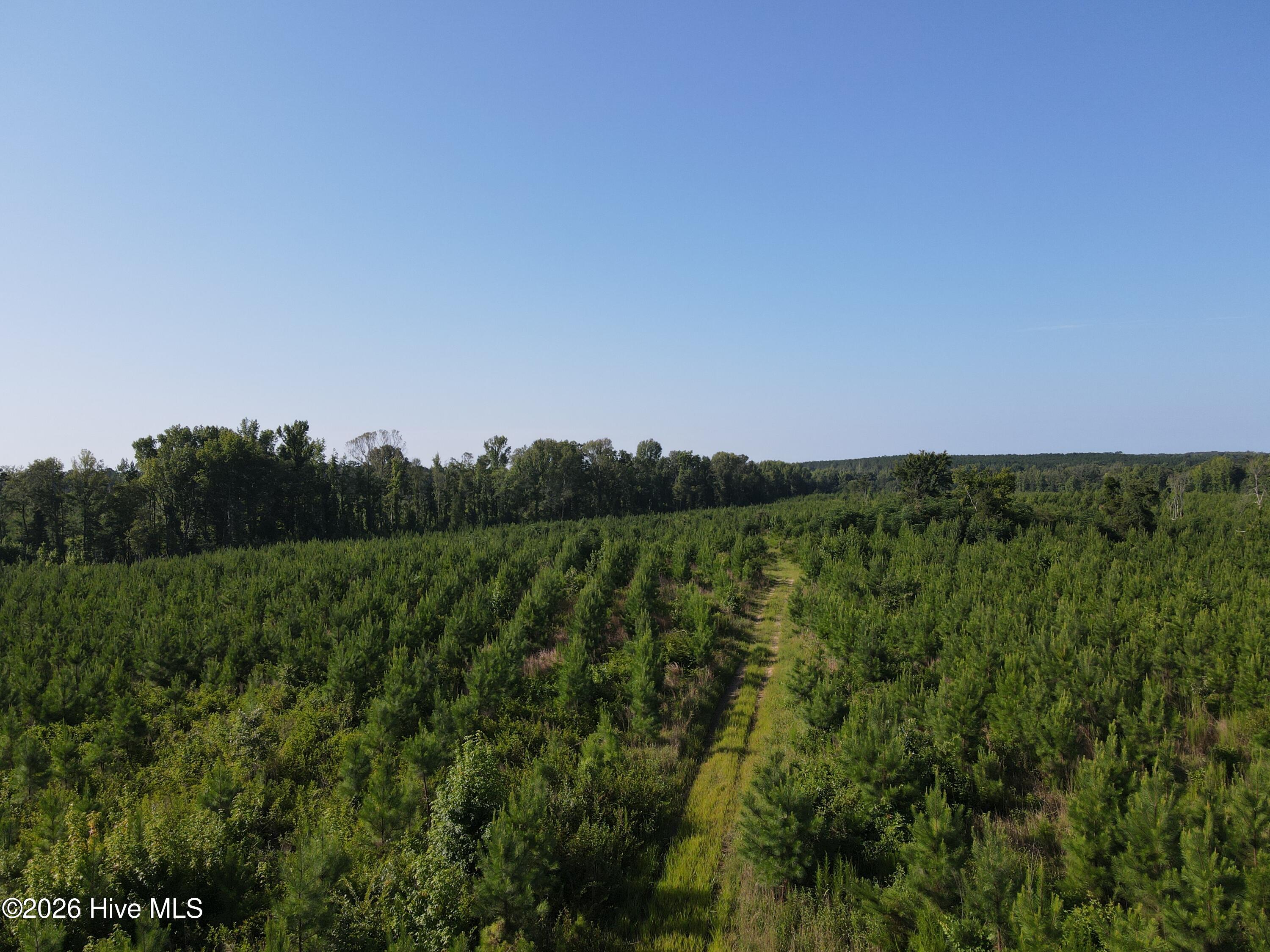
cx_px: 635
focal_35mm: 24
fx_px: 881
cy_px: 476
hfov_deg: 71.6
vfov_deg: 56.8
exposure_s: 1/640
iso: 100
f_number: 2.8
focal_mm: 4.5
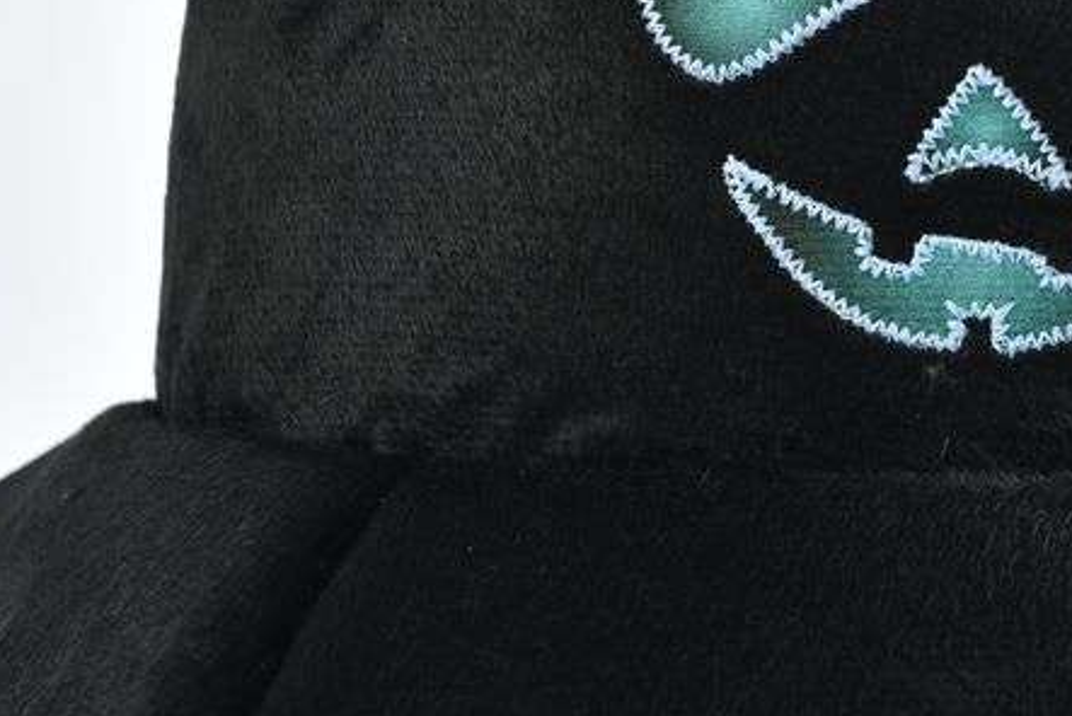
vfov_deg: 8.7
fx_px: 4708
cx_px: 987
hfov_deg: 12.9
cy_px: 135
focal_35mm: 158
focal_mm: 70
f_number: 9
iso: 320
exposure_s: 1/125
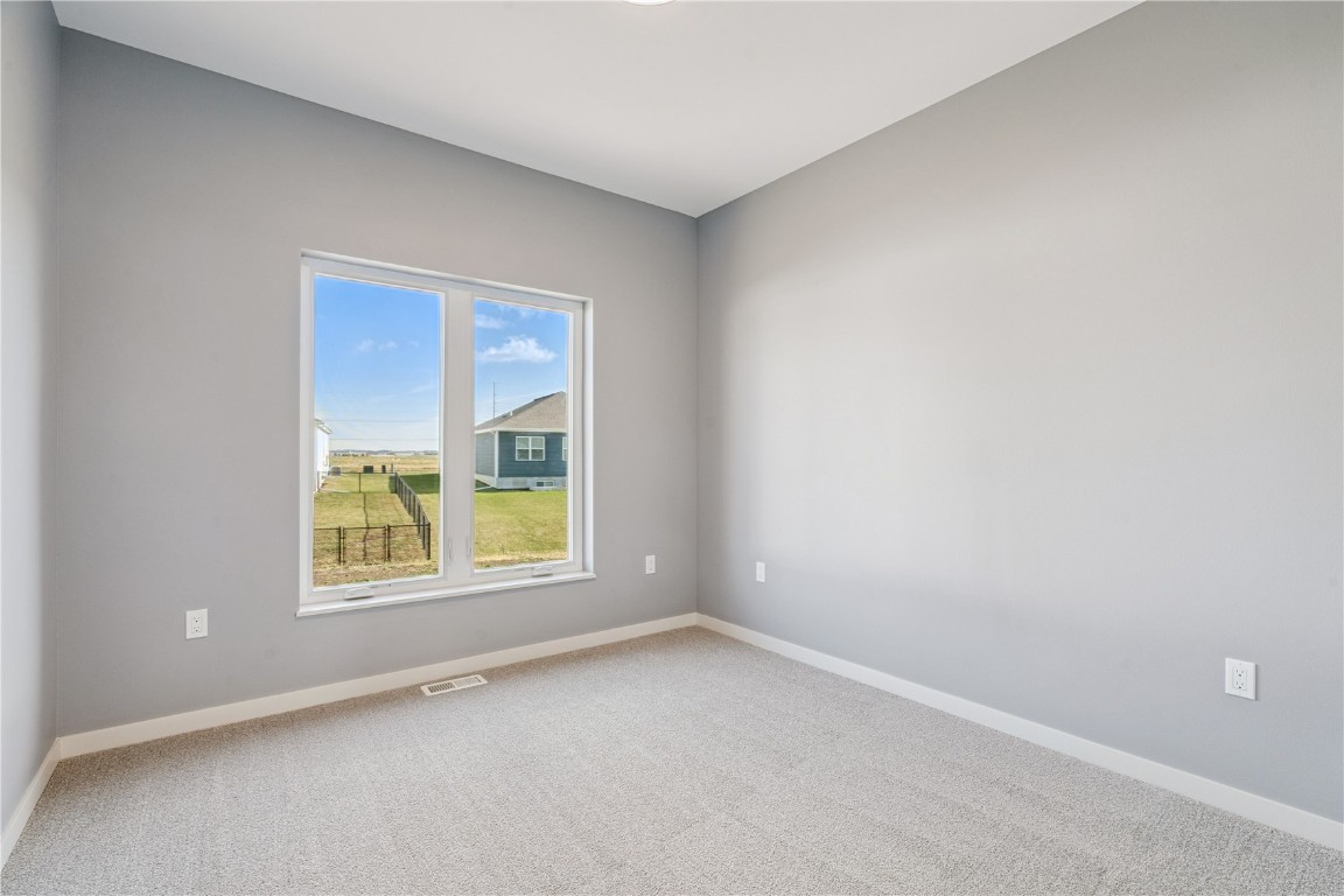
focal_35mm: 16
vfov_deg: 73.7
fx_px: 597
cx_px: 672
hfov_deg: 96.7
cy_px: 448
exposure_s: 1/13
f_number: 10
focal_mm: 16
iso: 400
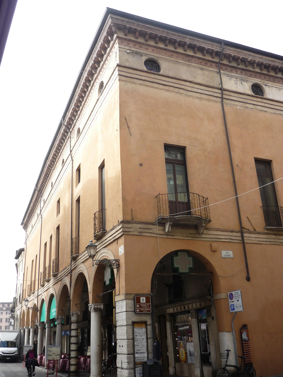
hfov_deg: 42.9
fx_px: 360
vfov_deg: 55.4
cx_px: 142
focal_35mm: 33
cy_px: 188
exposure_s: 1/250
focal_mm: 5.5
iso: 100
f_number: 2.8
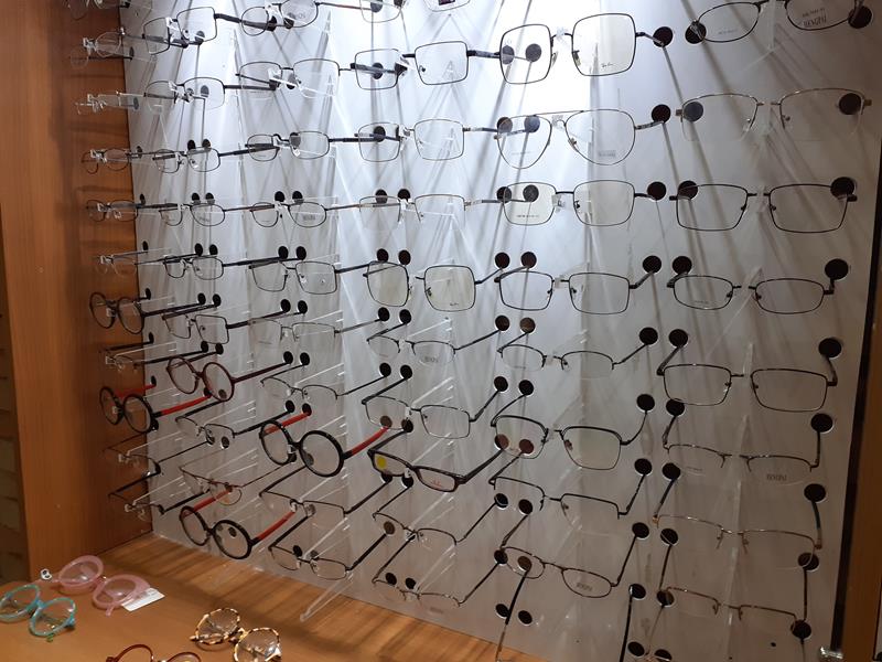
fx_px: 688
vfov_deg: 51.4
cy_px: 331
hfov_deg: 65.3
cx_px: 441
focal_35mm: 27
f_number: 1.9
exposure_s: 1/60
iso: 80
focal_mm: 3.6
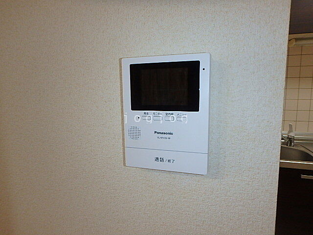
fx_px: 190
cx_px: 156
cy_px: 118
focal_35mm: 21
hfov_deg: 79.0
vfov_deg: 63.4
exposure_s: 1/30
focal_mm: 3.7
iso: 200
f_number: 3.5
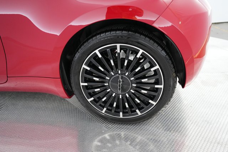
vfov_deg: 53.1
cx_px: 114
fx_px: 152
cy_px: 76
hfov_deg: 73.8
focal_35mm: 24
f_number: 2.8
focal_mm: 24
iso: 4000
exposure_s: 1/250
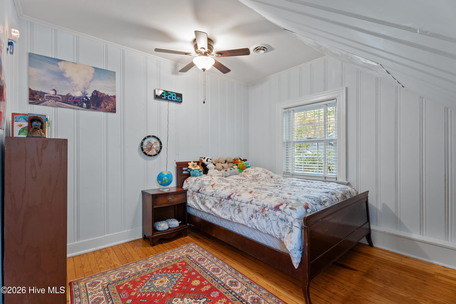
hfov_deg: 96.7
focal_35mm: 16
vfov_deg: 73.7
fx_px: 203
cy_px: 152
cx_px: 228
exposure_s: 1/3
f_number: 8
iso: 400
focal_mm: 16
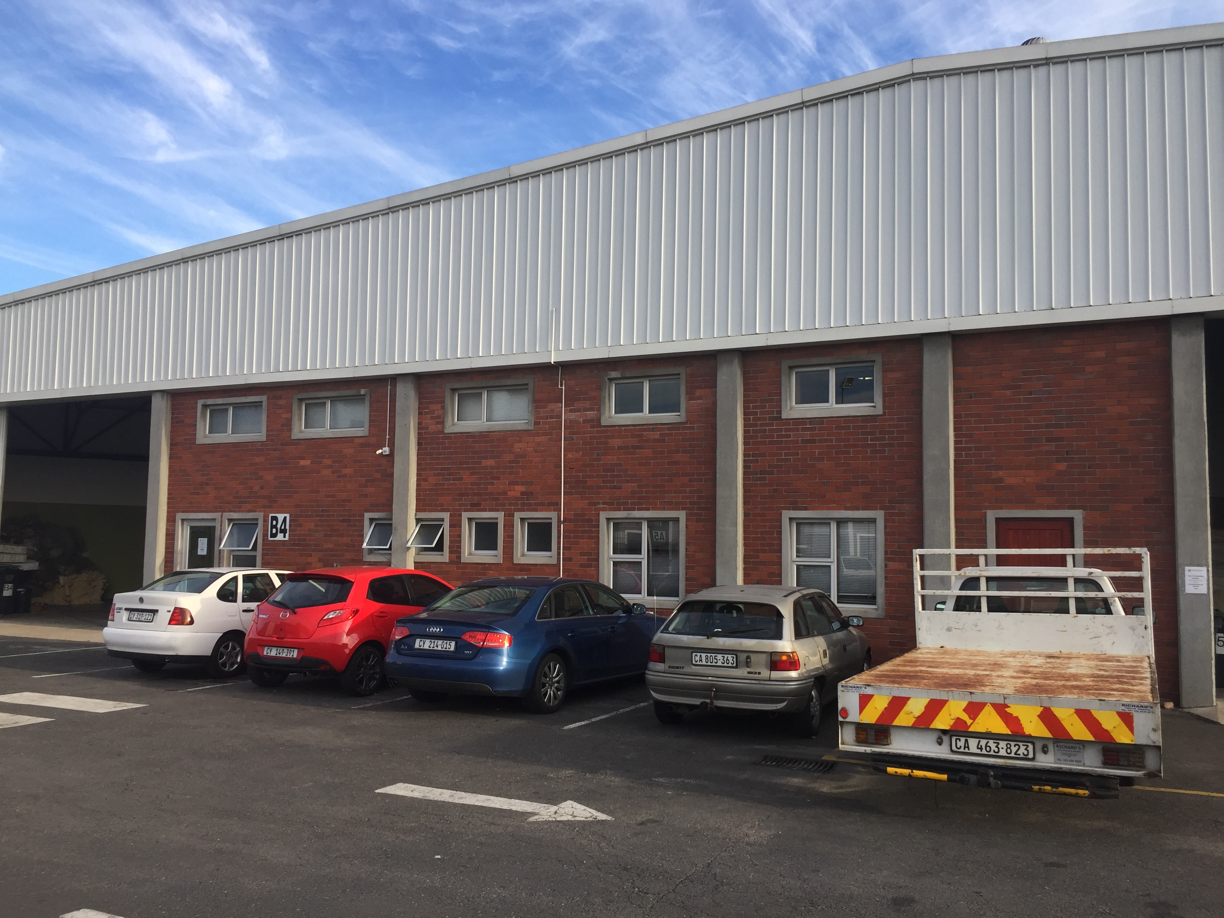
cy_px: 459
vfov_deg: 48.2
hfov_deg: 61.7
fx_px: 1025
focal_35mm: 29
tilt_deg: +3.5
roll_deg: +2.4
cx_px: 612
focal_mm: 4.15
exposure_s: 1/565
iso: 32
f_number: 2.2
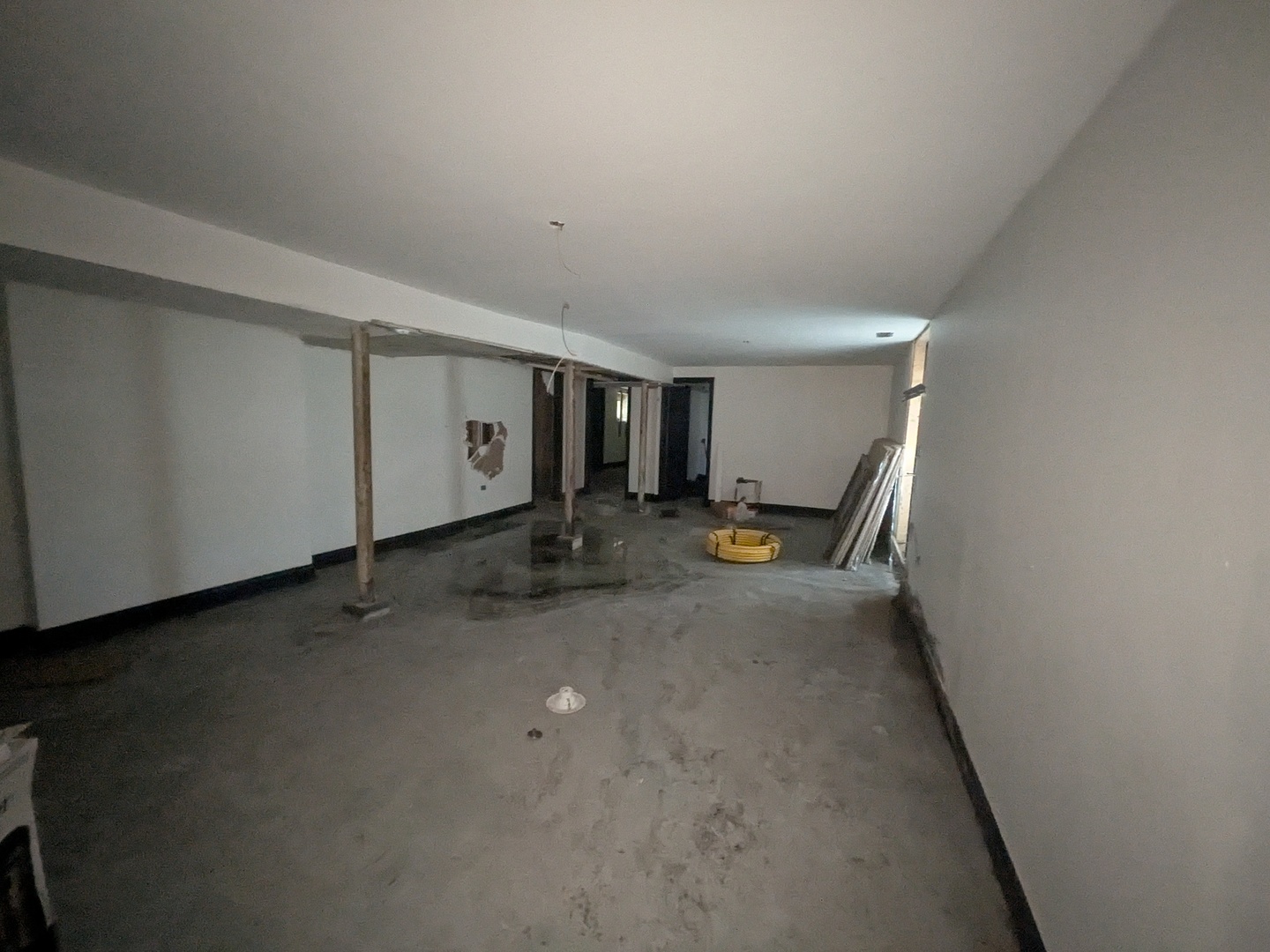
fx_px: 514
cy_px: 476
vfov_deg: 85.7
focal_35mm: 14
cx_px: 635
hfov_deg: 102.1
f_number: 2.2
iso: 6194
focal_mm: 1.85
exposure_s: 1/19.9
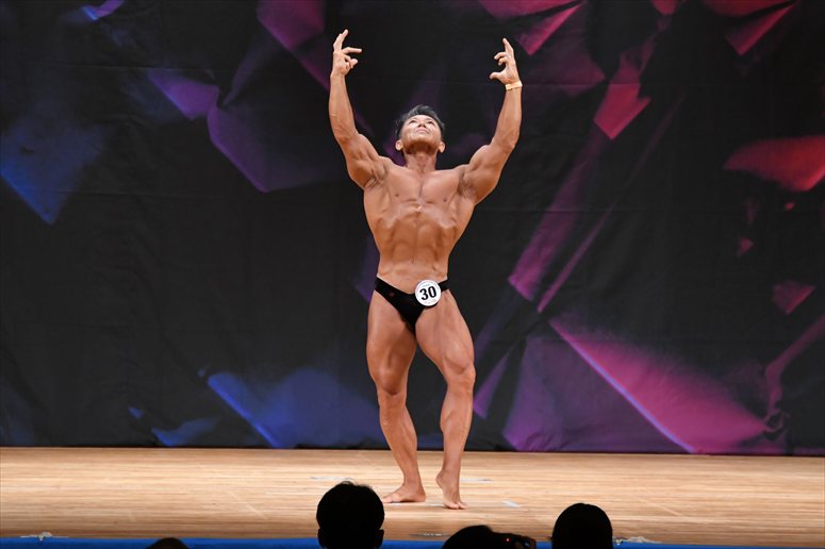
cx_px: 412
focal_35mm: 255
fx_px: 5841
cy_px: 274
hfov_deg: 8.1
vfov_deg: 5.4
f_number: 5.6
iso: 3200
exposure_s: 1/400
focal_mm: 170
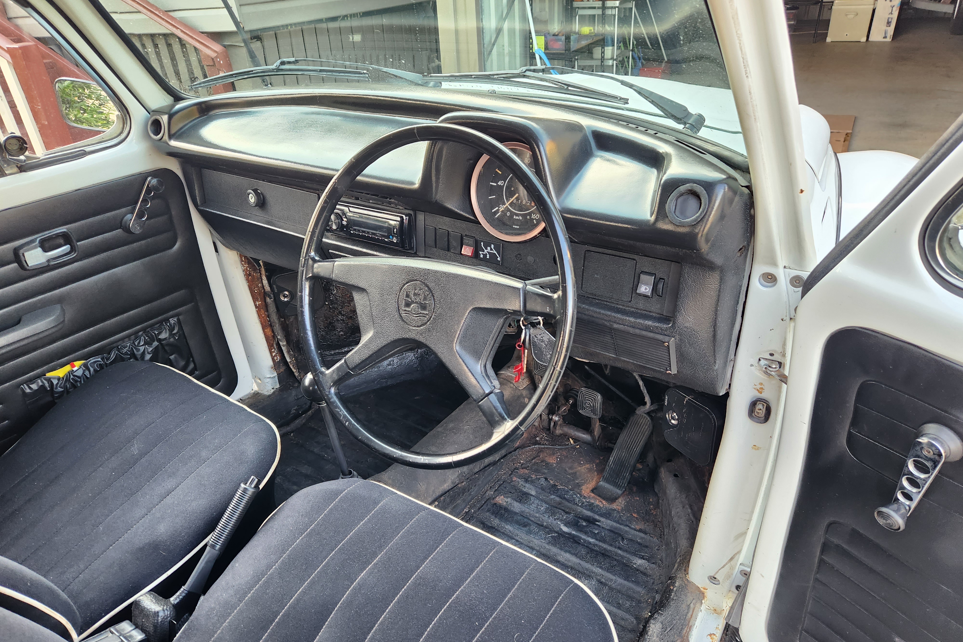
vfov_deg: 53.1
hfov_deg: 73.7
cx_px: 482
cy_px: 350
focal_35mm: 24
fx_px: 642
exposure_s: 1/100
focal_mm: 5.4
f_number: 1.8
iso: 160
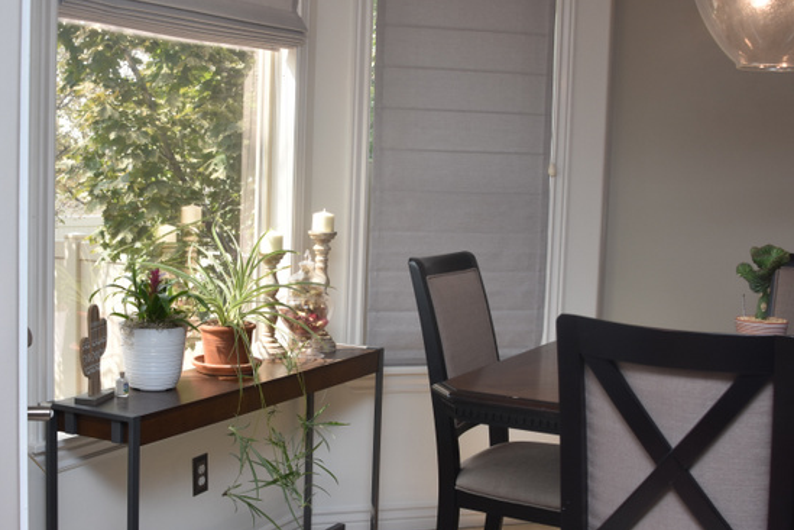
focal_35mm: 49
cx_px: 343
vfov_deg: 27.5
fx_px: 1081
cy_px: 269
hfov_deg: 40.3
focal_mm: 28
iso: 400
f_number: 6.3
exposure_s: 1/160
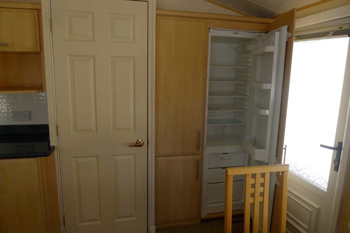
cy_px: 116
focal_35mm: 24
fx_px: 233
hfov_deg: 73.7
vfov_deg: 53.2
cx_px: 175
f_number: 2.5
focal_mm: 5.1
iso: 80
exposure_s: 1/125
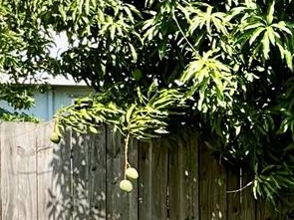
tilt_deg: +0.0
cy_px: 130
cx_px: 551
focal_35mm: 76
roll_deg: -0.1
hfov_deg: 18.8
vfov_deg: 19.4
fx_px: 645
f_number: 2.2
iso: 50
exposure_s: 1/858
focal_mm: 2.22
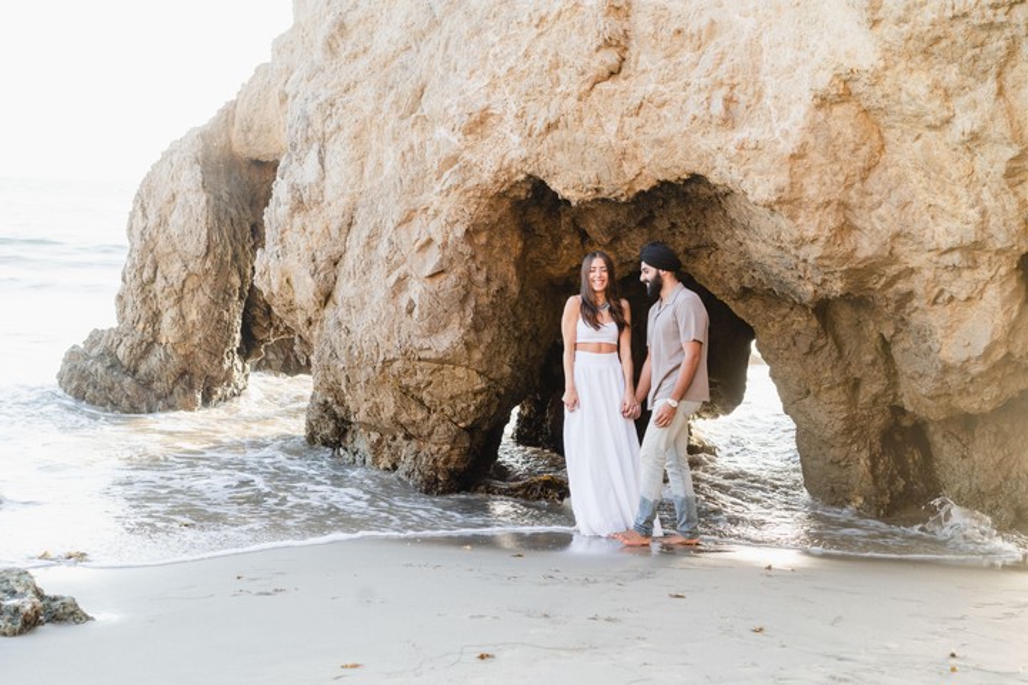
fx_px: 1570
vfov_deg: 24.6
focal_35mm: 55
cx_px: 514
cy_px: 342
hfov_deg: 36.2
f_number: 4.5
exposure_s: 1/80
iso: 100
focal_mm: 55
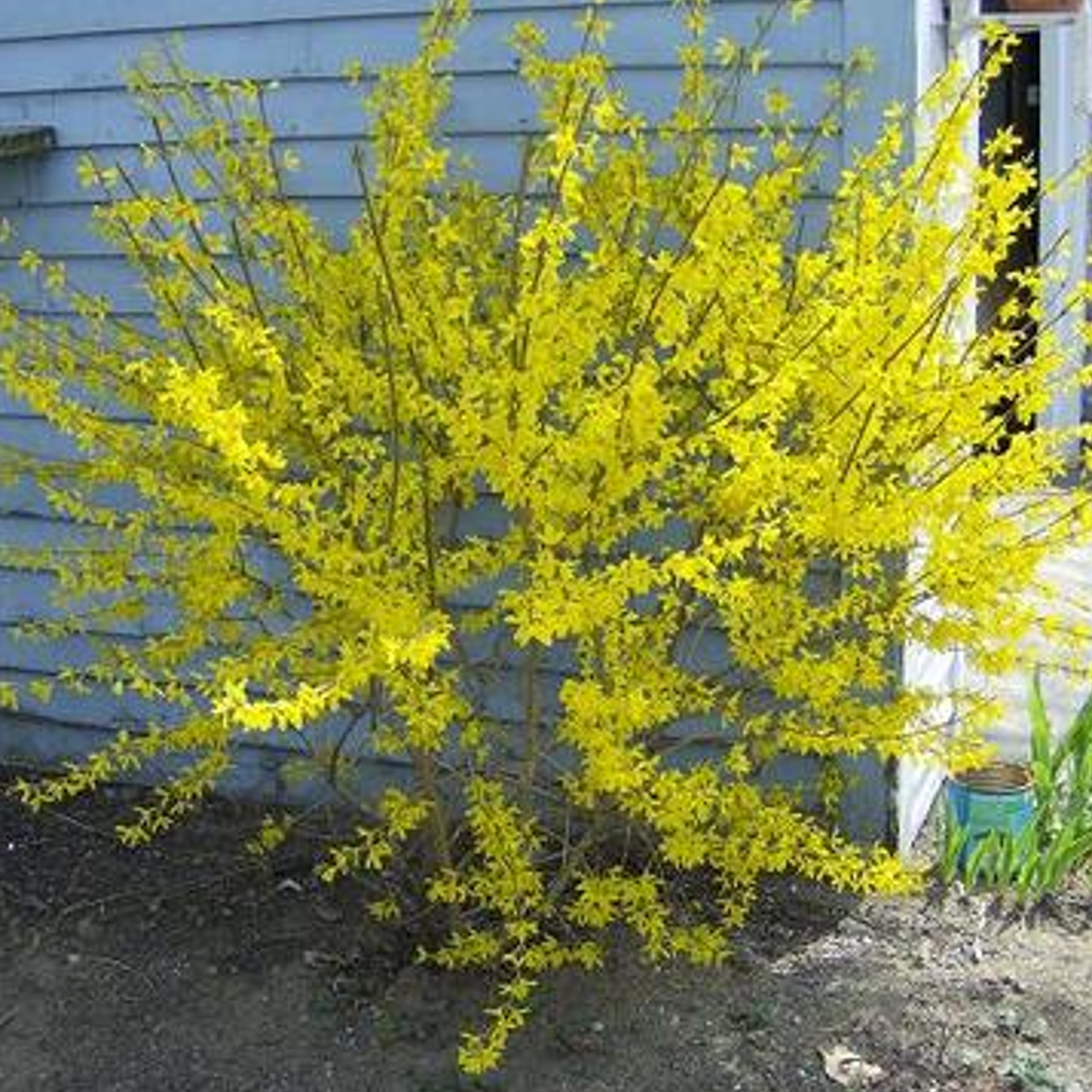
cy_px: 587
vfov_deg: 35.3
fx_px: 1713
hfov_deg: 35.3
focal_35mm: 48
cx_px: 502
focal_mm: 6
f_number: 2.8
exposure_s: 1/440
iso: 100
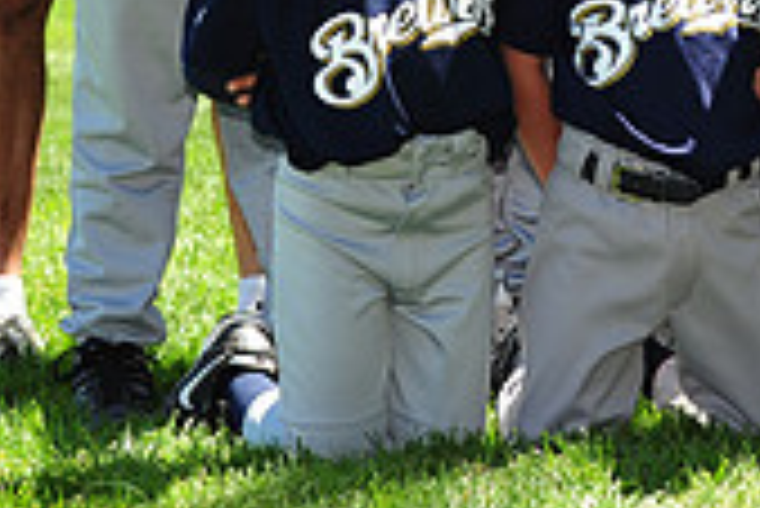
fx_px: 5641
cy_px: -328
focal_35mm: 267
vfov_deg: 5.1
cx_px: 904
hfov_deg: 7.6
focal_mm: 78
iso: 200
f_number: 5
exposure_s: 1/400
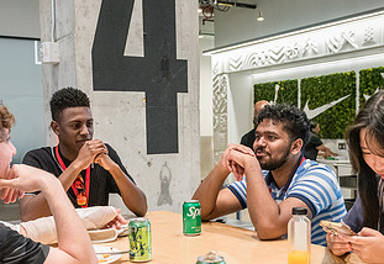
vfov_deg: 26.8
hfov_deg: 38.5
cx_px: 187
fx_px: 549
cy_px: 191
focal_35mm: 51
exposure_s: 1/320
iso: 5000
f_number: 3.5
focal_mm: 26
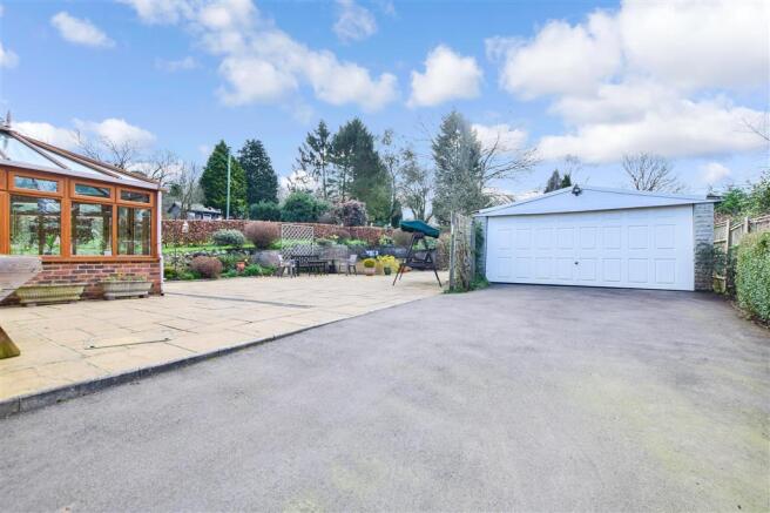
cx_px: 385
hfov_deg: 100.4
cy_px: 256
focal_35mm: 15
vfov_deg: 77.3
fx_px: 321
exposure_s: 1/200
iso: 400
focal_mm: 10
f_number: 7.1
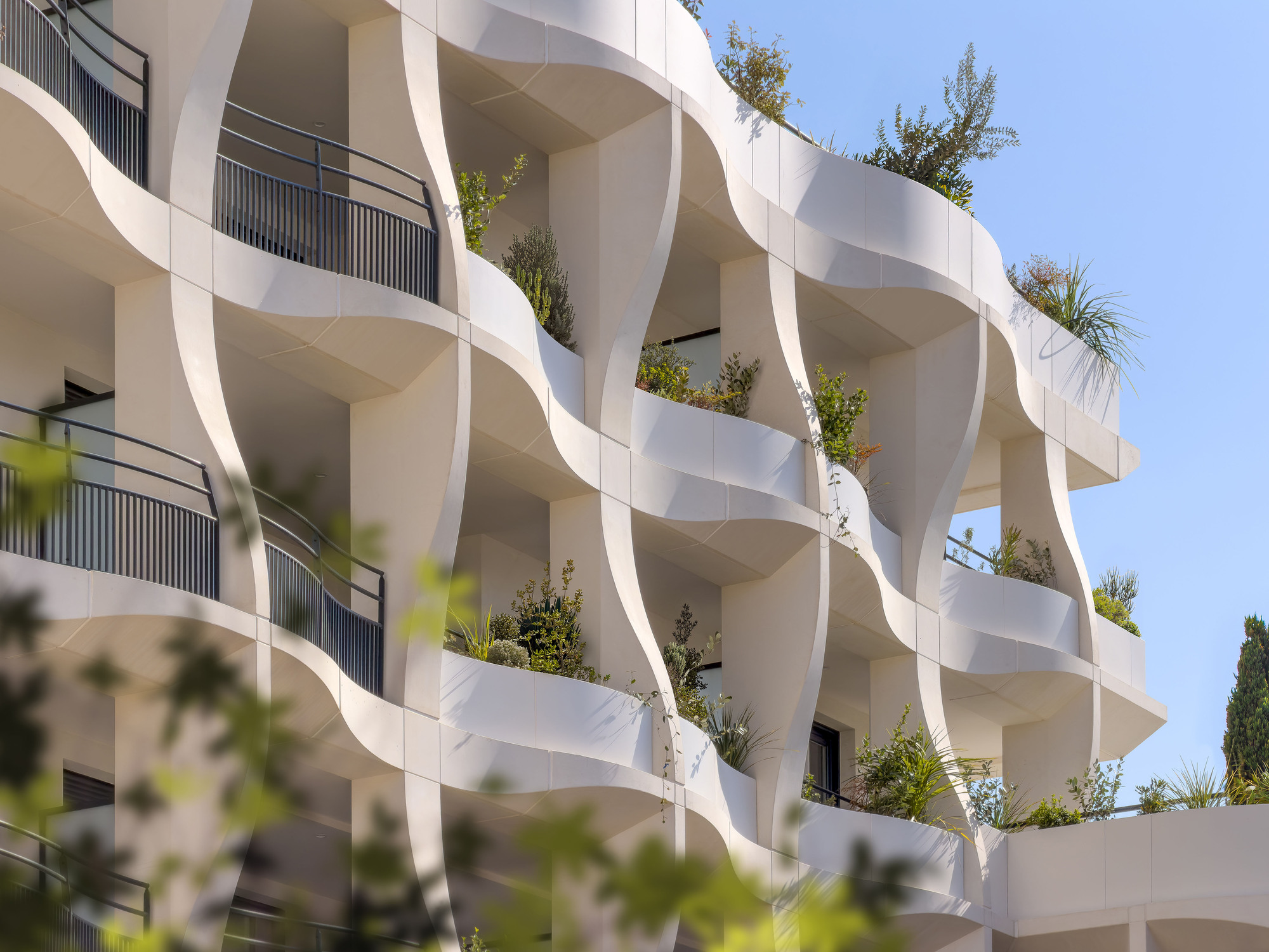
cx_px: 634
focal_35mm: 100
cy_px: 476
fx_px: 3666
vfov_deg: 14.8
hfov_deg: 19.6
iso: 16
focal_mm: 16.89
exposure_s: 1/730
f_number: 2.8
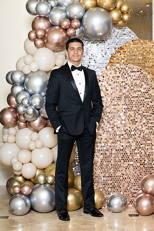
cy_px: 116
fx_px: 584
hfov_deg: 15.0
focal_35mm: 91
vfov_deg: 22.4
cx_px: 77
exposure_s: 1/200
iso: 250
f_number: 5.6
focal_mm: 91
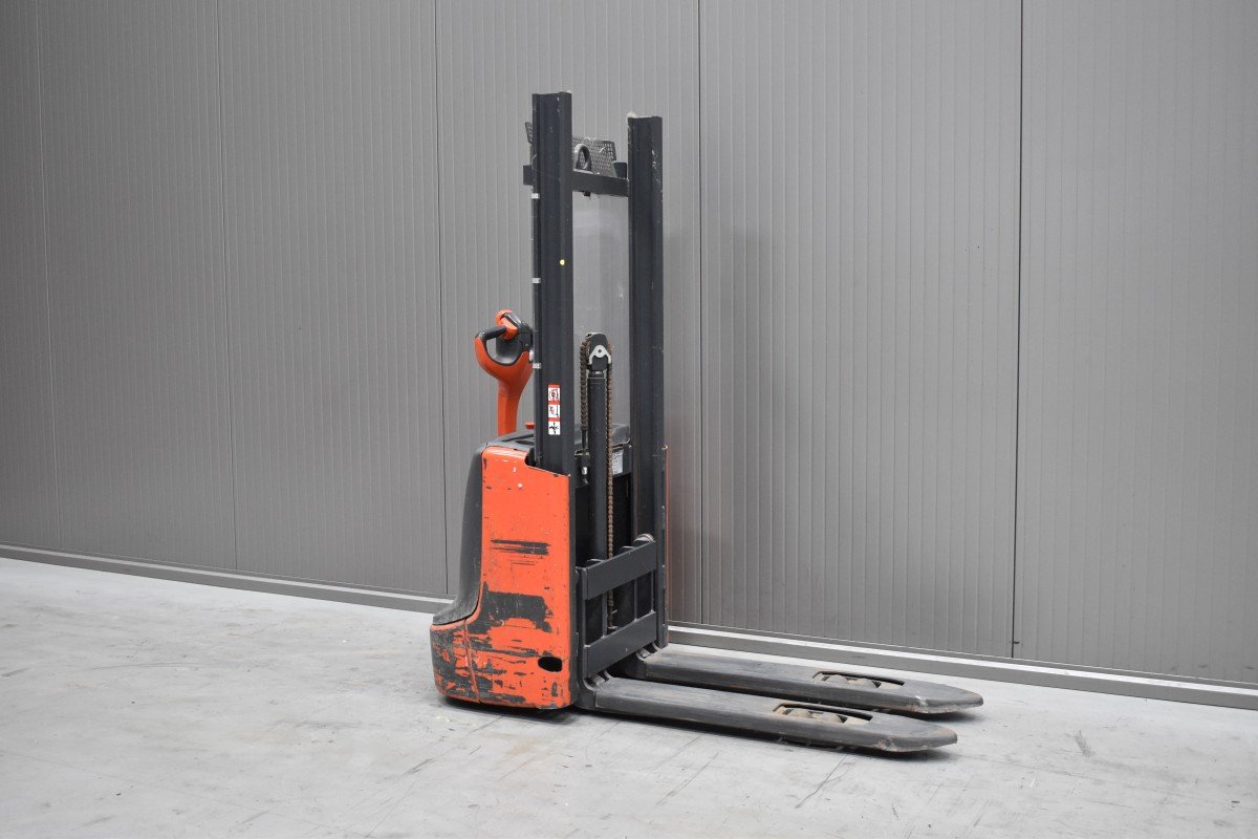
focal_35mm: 38
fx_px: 1310
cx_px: 629
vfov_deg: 35.5
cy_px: 420
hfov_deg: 51.3
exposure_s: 1/50
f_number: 5
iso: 1600
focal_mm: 25
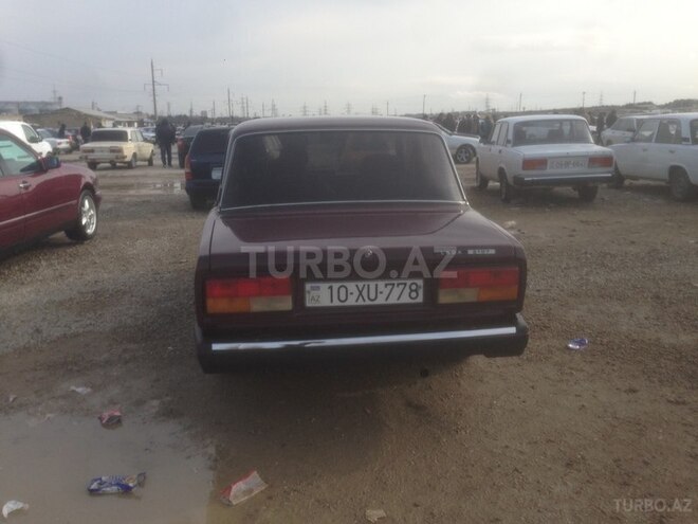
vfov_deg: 42.9
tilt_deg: -11.5
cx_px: 349
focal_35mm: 33
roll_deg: +1.0
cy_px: 262
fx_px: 665
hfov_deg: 55.4
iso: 50
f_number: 2.4
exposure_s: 1/797
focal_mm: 4.12
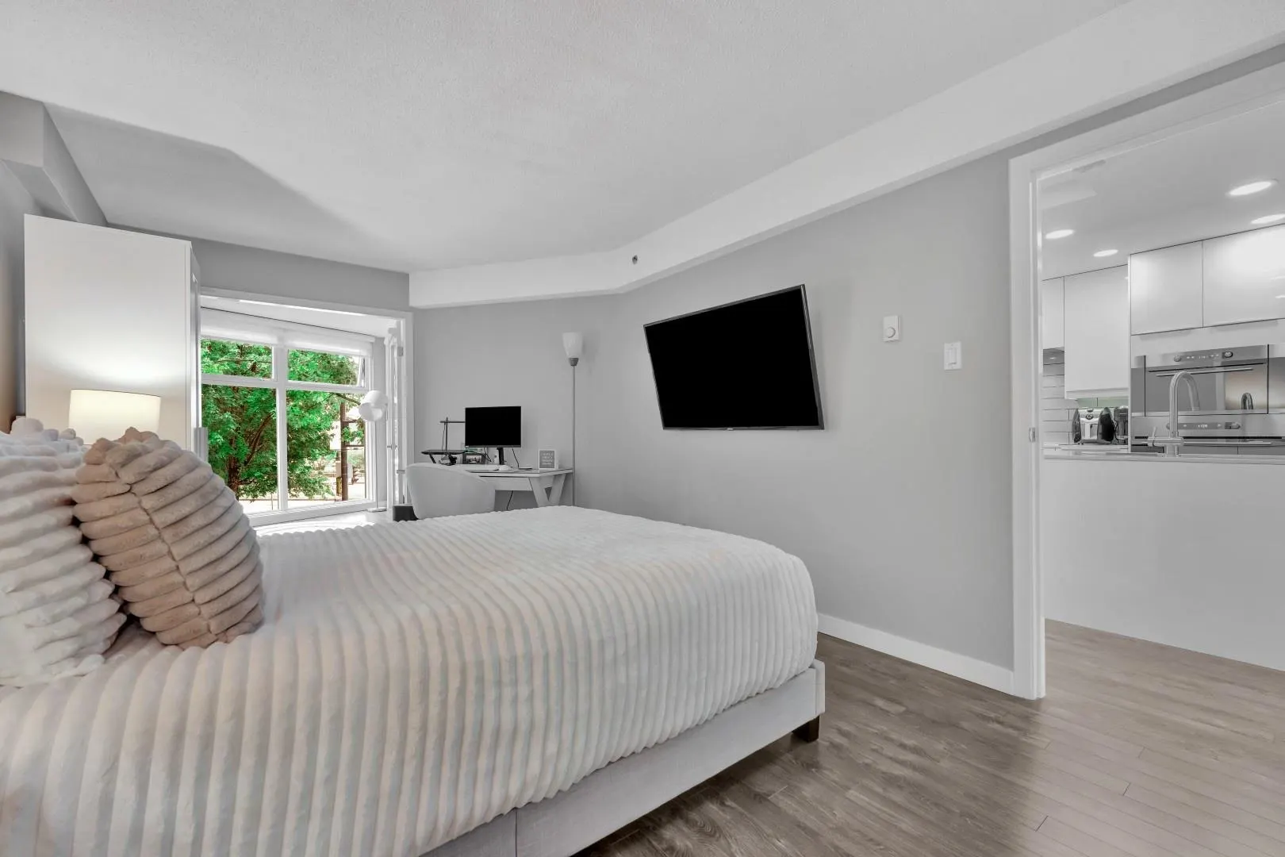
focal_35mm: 15
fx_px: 543
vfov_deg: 76.6
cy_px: 428
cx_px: 642
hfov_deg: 99.6
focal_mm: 15.2
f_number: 8
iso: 400
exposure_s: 1/6
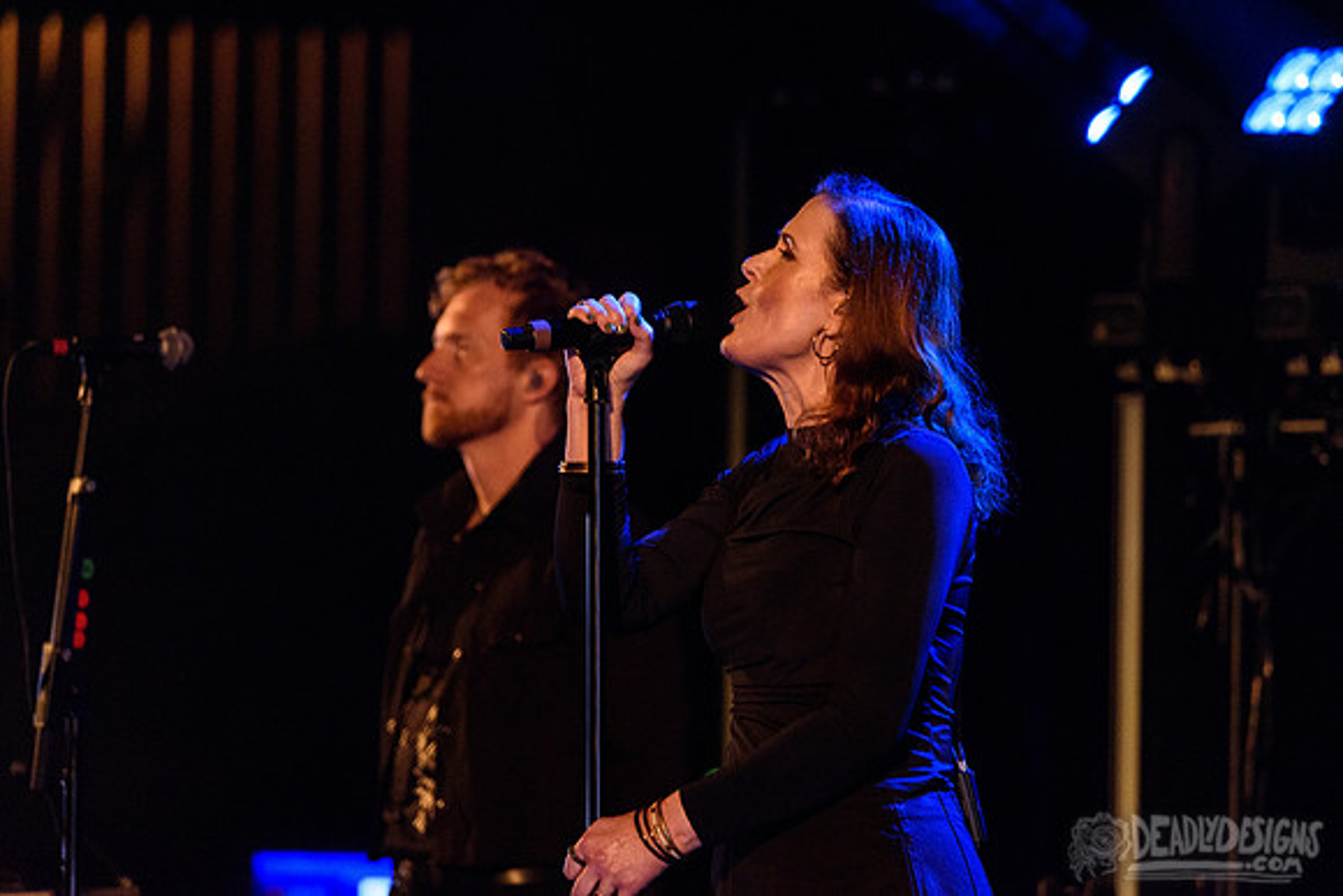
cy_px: 421
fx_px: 15443
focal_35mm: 414
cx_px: 713
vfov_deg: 3.3
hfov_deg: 5.0
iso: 4000
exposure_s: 1/125
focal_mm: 390
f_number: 6
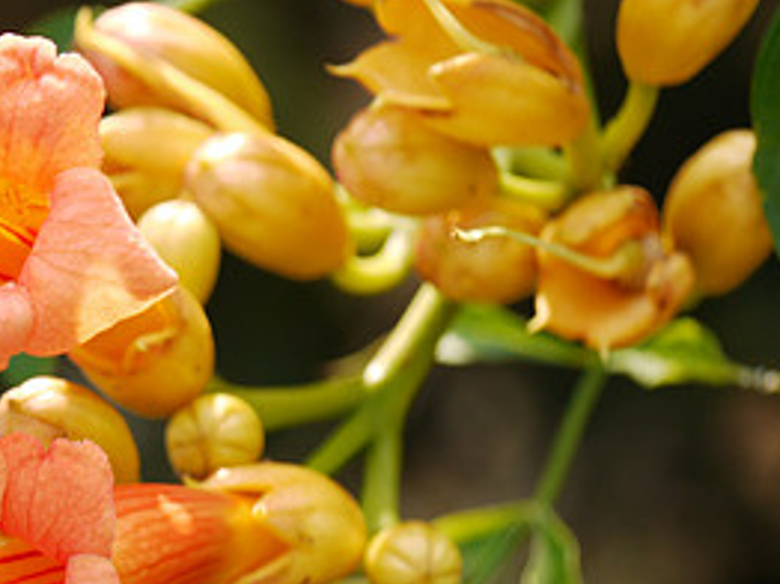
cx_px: -12
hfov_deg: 3.0
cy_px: 475
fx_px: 14971
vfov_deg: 2.2
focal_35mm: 665
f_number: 5.6
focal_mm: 150
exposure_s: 1/160
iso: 100
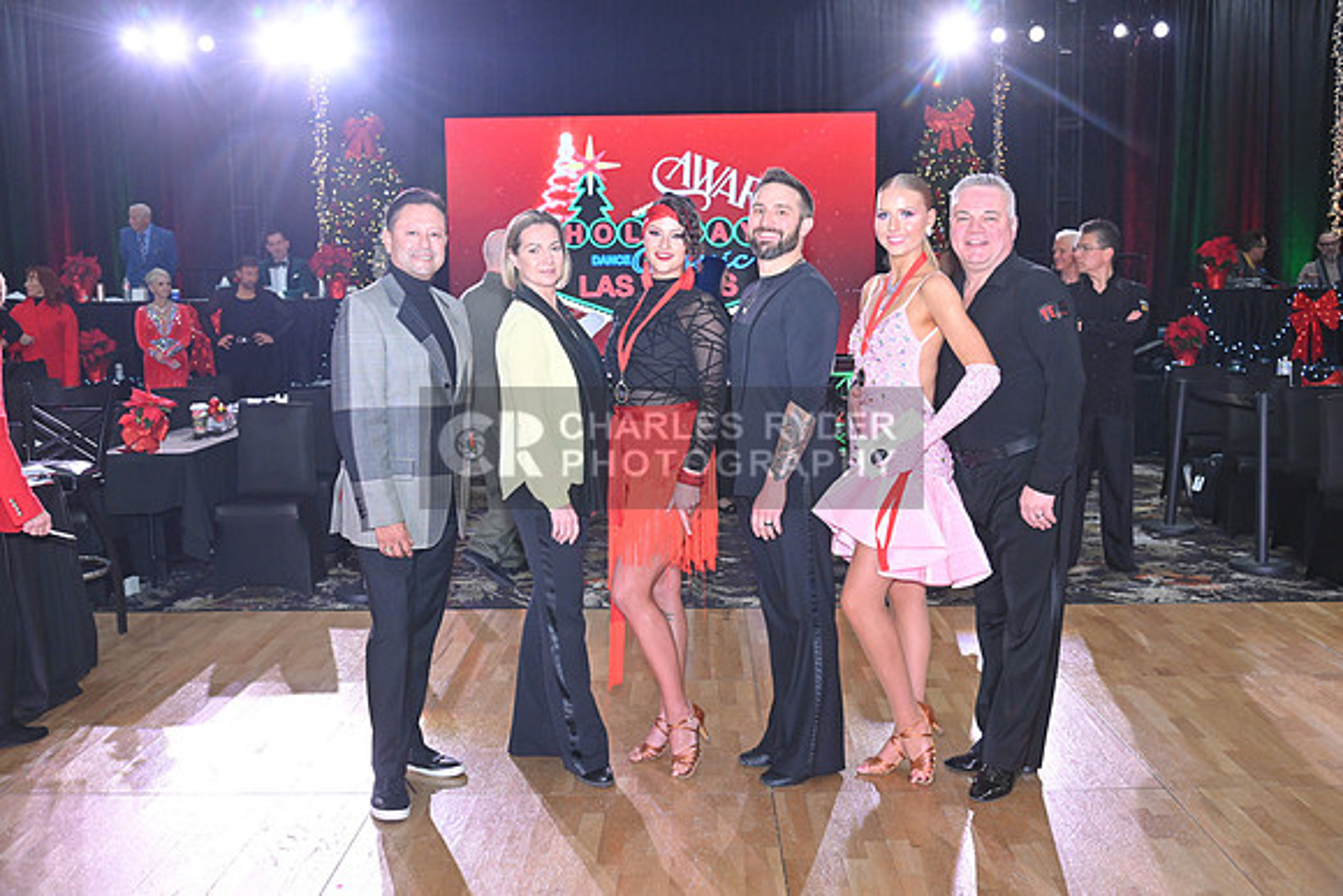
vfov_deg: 35.1
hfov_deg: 50.7
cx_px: 672
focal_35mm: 38
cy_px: 448
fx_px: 1418
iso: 2000
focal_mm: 38
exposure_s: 1/320
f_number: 5
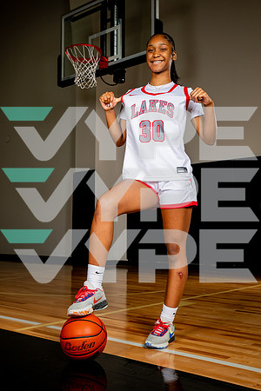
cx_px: 130
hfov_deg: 31.9
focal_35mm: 42
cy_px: 196
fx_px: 457
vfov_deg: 46.4
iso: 250
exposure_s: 1/400
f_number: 8
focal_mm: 42
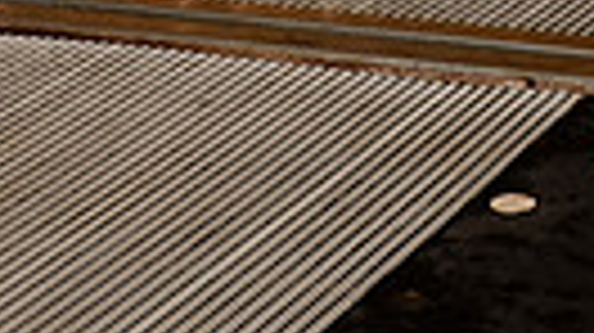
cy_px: -639
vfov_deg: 6.5
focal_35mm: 172
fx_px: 2707
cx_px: 608
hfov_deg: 12.4
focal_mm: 48
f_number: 5
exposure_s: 1/200
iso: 800
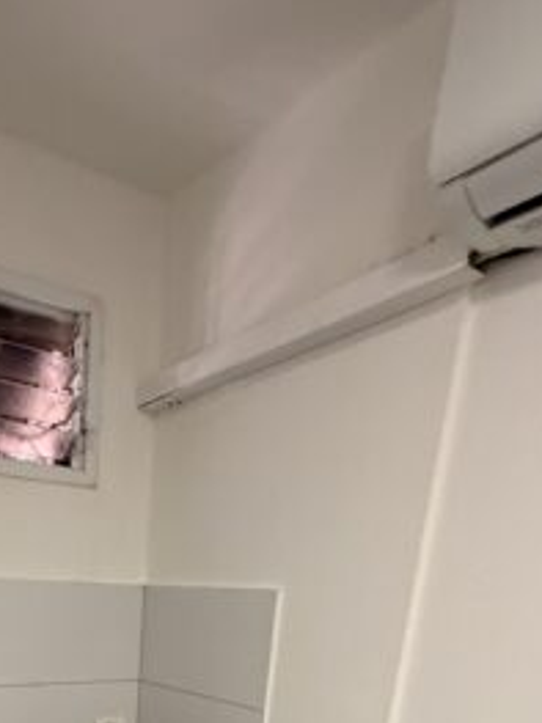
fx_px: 669
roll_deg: -2.6
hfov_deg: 42.4
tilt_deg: -15.6
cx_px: 118
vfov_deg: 42.7
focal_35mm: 32
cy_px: 816
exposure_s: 1/76
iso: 320
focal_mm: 2.22
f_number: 2.2
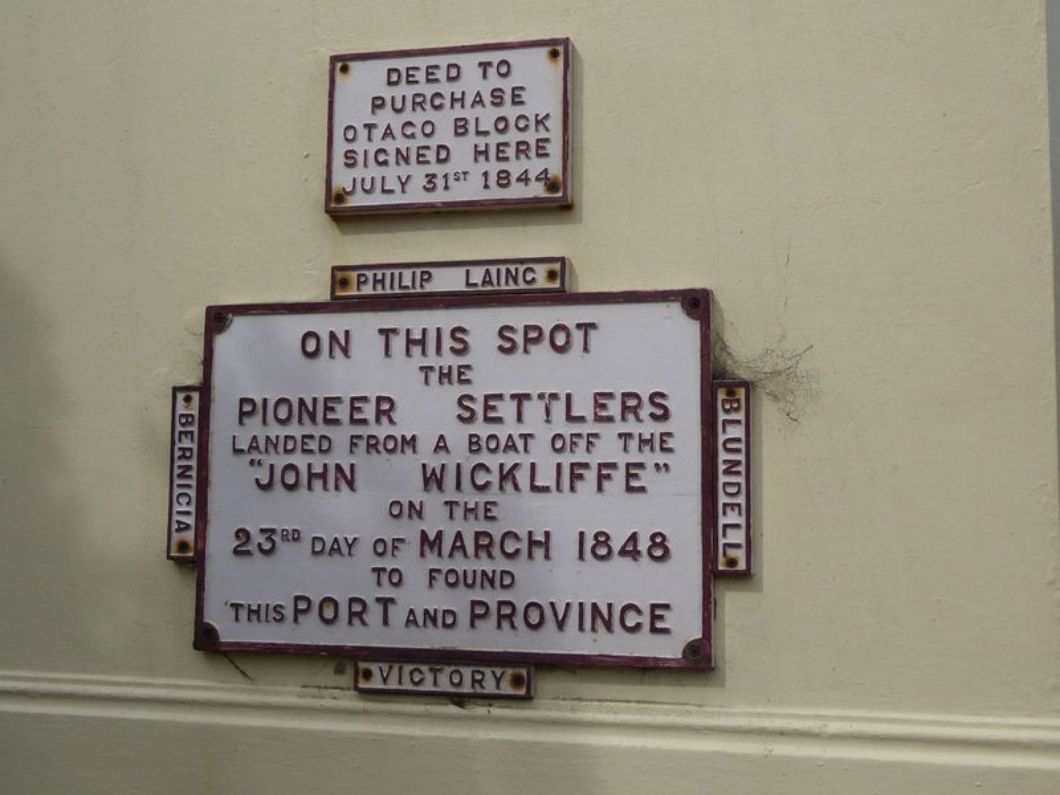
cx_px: 530
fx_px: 1409
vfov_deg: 31.5
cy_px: 398
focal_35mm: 46
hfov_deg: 41.2
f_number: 3.9
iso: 80
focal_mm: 7.8
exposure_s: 1/1000
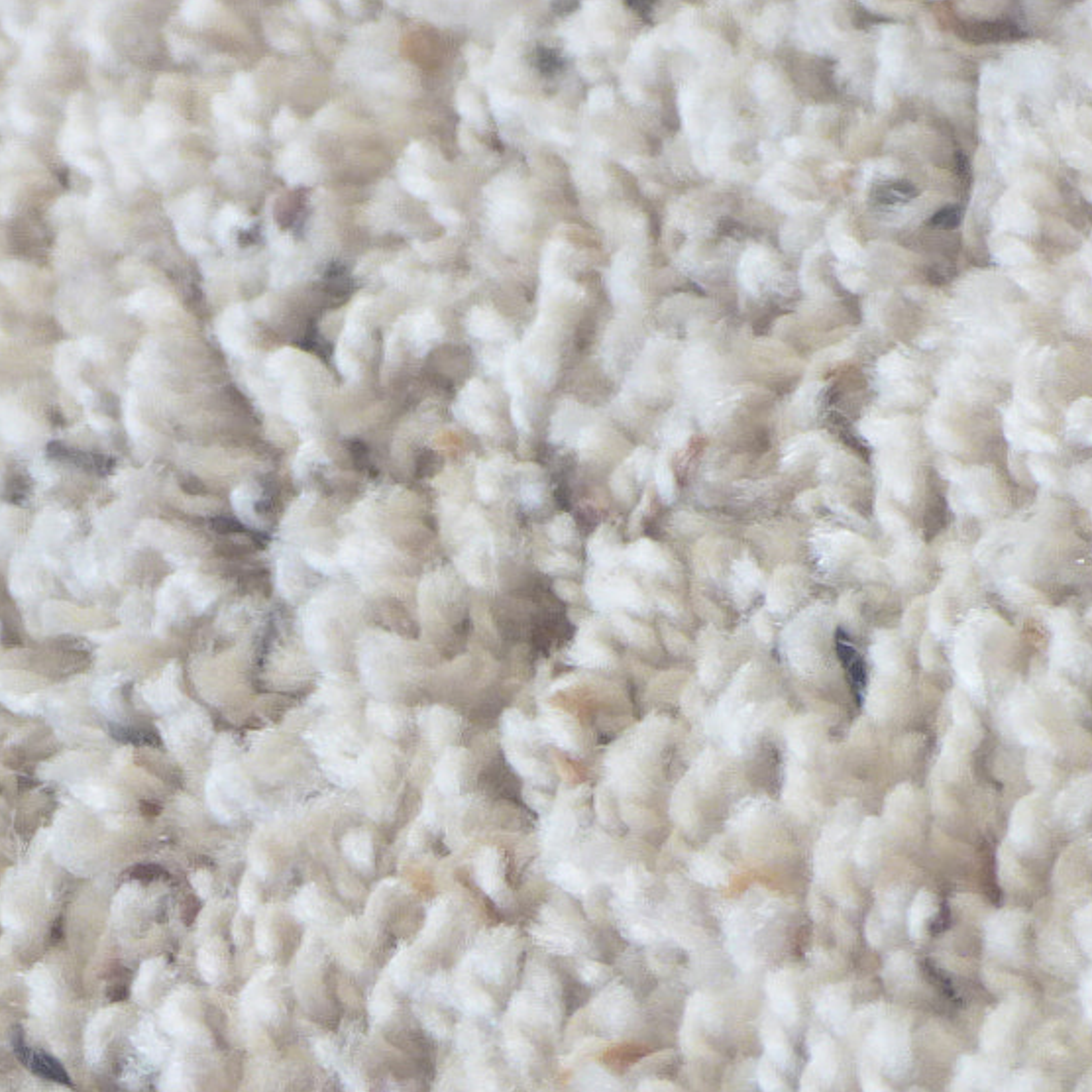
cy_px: 953
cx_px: 187
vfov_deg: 5.0
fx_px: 12527
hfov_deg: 5.0
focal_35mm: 351
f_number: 5.3
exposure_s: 1/8
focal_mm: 24.7
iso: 400
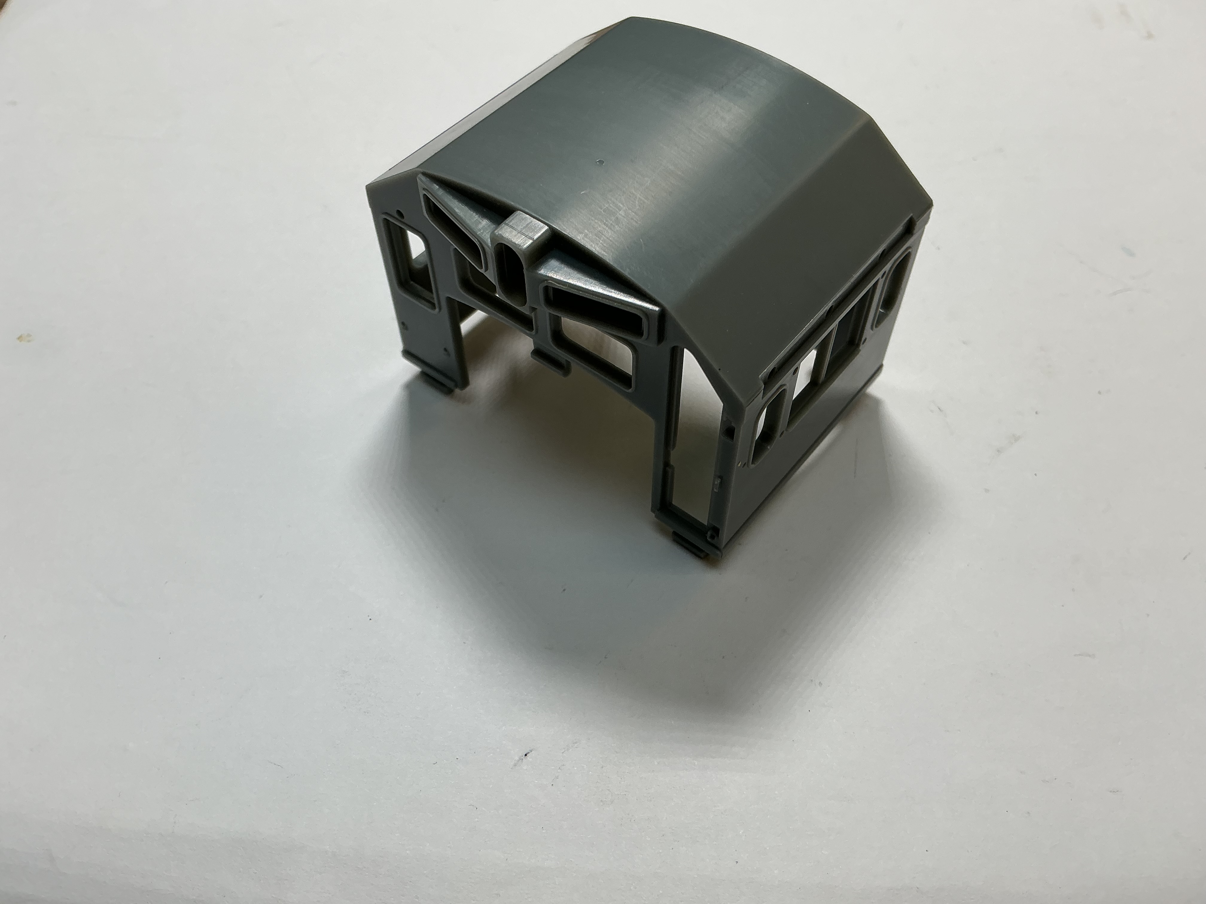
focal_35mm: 29
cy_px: 452
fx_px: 1010
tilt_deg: -53.8
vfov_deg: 48.2
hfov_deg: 61.7
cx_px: 603
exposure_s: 1/191
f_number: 1.8
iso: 20
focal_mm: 3
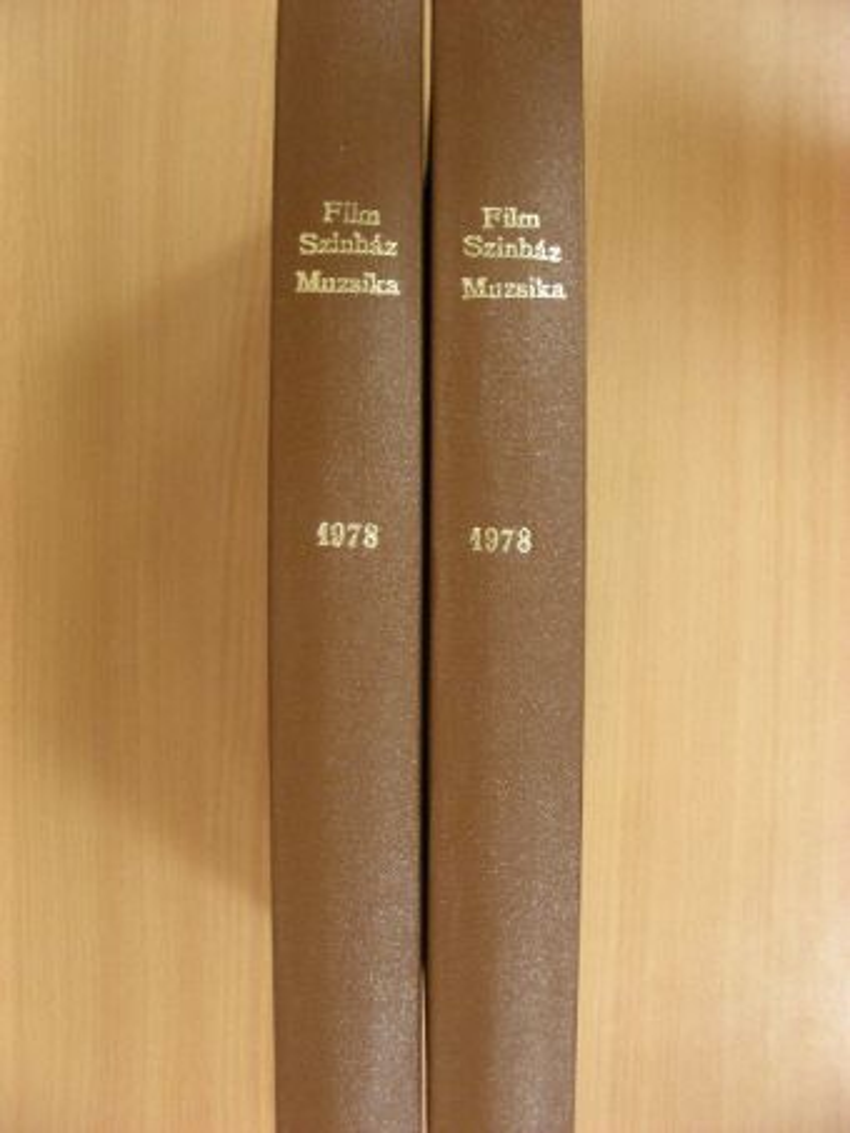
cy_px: 566
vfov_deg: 49.0
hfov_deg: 37.7
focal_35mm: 38
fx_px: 1244
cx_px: 425
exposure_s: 1/10.7
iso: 200
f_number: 3.5
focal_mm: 6.3
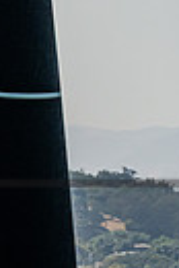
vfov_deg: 1.9
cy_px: 288
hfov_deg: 1.3
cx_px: -359
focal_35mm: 1081
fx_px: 8040
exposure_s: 1/4000
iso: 500
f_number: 8
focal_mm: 200
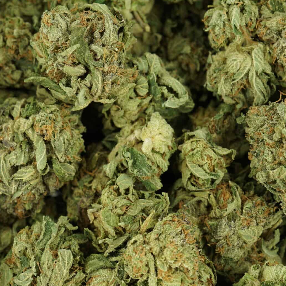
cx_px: 151
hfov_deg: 16.6
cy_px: 219
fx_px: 981
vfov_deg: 16.5
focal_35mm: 105
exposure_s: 1/125
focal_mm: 50
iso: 160
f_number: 6.3
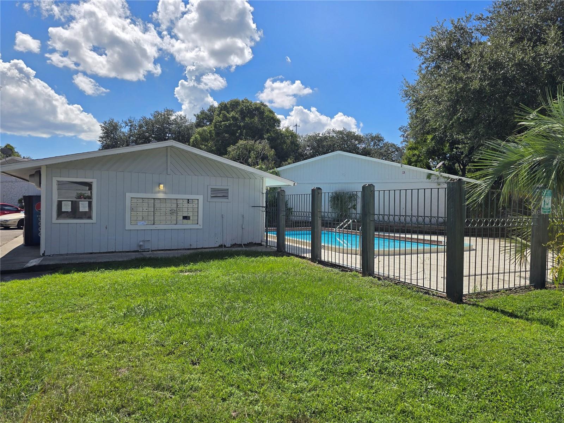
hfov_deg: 73.9
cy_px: 212
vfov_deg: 58.9
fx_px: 375
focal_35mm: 23
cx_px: 282
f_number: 1.7
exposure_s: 1/1311
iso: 12
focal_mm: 6.3
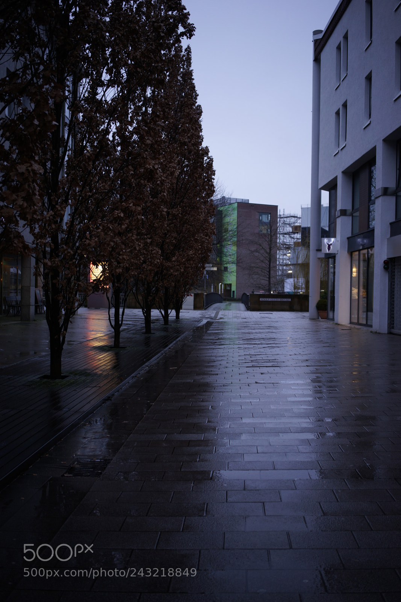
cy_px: 301
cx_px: 200
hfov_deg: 37.9
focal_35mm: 35
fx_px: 585
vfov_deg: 54.4
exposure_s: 1/25
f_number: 3.5
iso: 320
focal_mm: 35
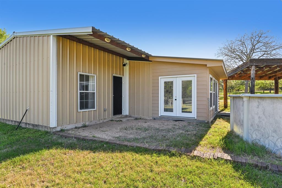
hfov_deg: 84.0
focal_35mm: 20
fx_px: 157
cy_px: 94
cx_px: 141
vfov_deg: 61.9
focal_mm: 20
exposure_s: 1/400
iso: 400
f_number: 8
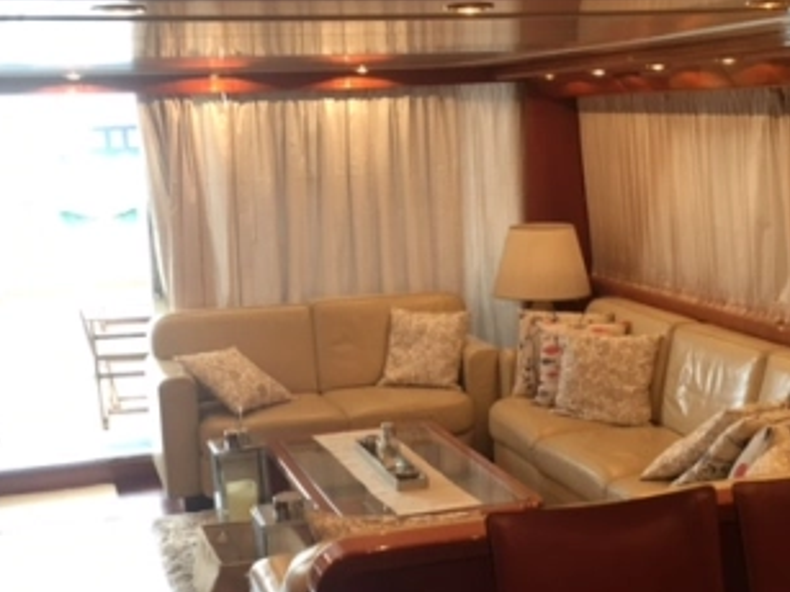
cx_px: 412
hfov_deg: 36.8
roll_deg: +0.3
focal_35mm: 52
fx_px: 1186
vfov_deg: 27.9
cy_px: 377
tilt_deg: -14.4
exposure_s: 1/33
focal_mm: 4.15
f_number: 2.2
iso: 80
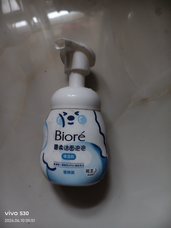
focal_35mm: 23
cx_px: 86
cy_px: 114
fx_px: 151
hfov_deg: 58.9
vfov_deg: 73.9
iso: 489
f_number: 1.88
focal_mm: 5.56
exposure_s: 1/50
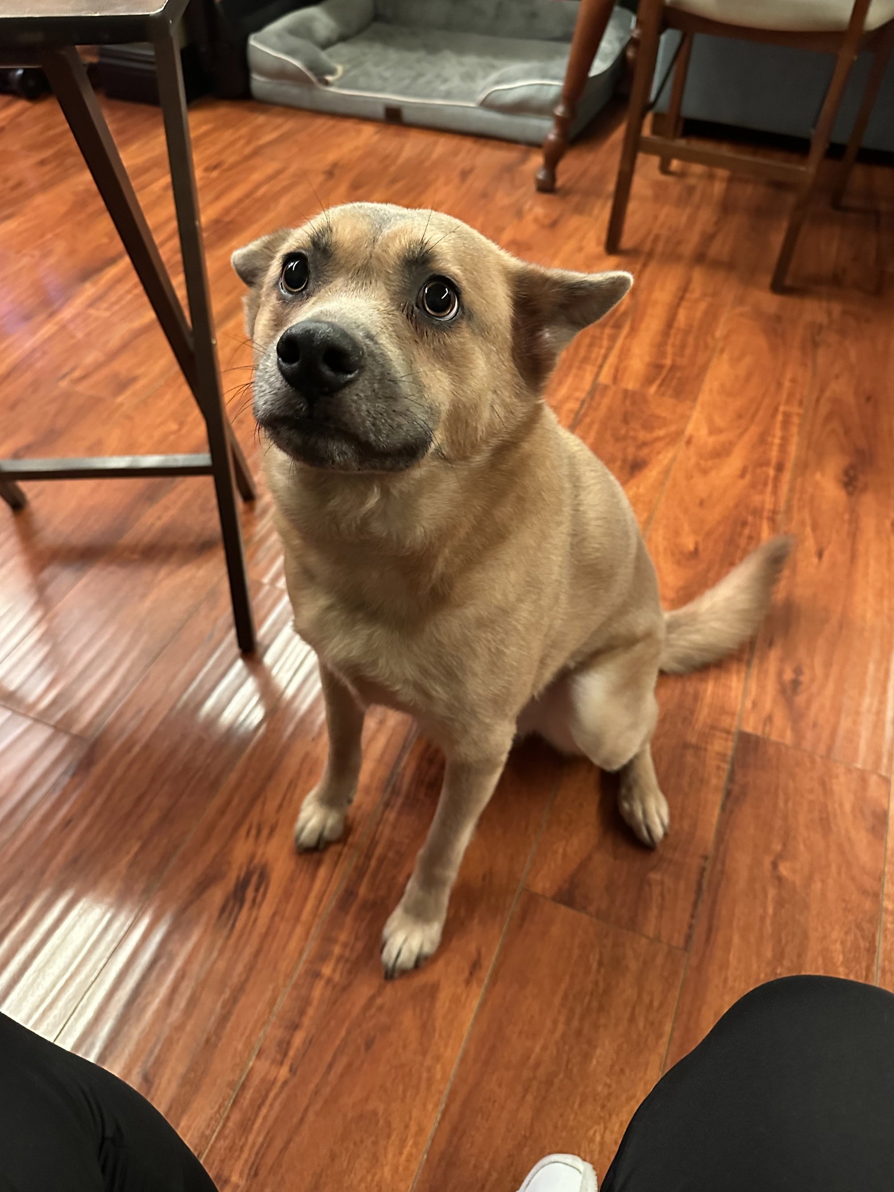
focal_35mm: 25
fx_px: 861
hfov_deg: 54.9
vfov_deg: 69.4
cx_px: 437
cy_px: 582
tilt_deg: -46.2
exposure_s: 1/40
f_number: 1.78
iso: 800
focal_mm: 6.86
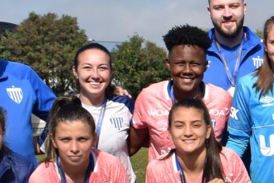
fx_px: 1149
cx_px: 474
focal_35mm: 151
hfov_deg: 12.5
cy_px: 211
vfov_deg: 9.0
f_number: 7.1
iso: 100
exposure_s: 1/500
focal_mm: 22
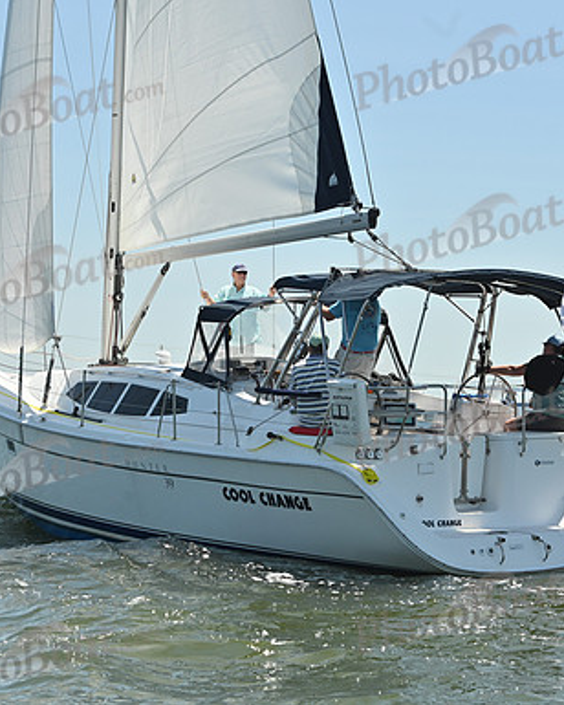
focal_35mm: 99
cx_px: 260
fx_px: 2066
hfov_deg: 15.5
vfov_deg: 19.4
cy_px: 352
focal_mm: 70
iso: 320
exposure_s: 1/1600
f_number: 8
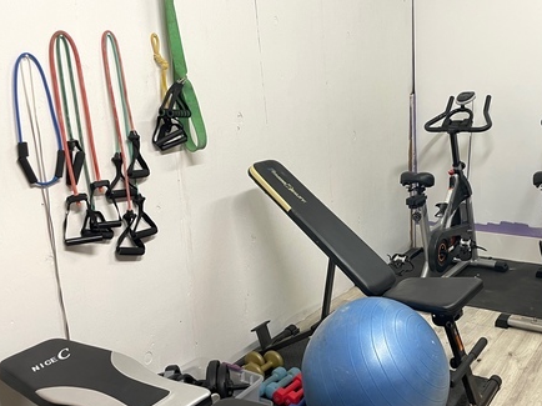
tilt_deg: -13.3
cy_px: 192
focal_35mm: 40
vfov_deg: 35.9
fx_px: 626
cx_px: 373
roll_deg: +2.9
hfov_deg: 45.9
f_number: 1.6
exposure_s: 1/60
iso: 100
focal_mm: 4.2
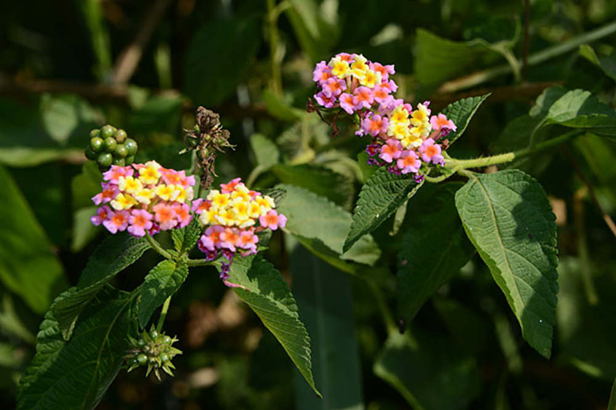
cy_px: 205
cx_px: 308
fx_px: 2087
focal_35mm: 122
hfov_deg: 16.8
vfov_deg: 11.2
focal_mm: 122
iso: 320
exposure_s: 1/250
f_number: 13
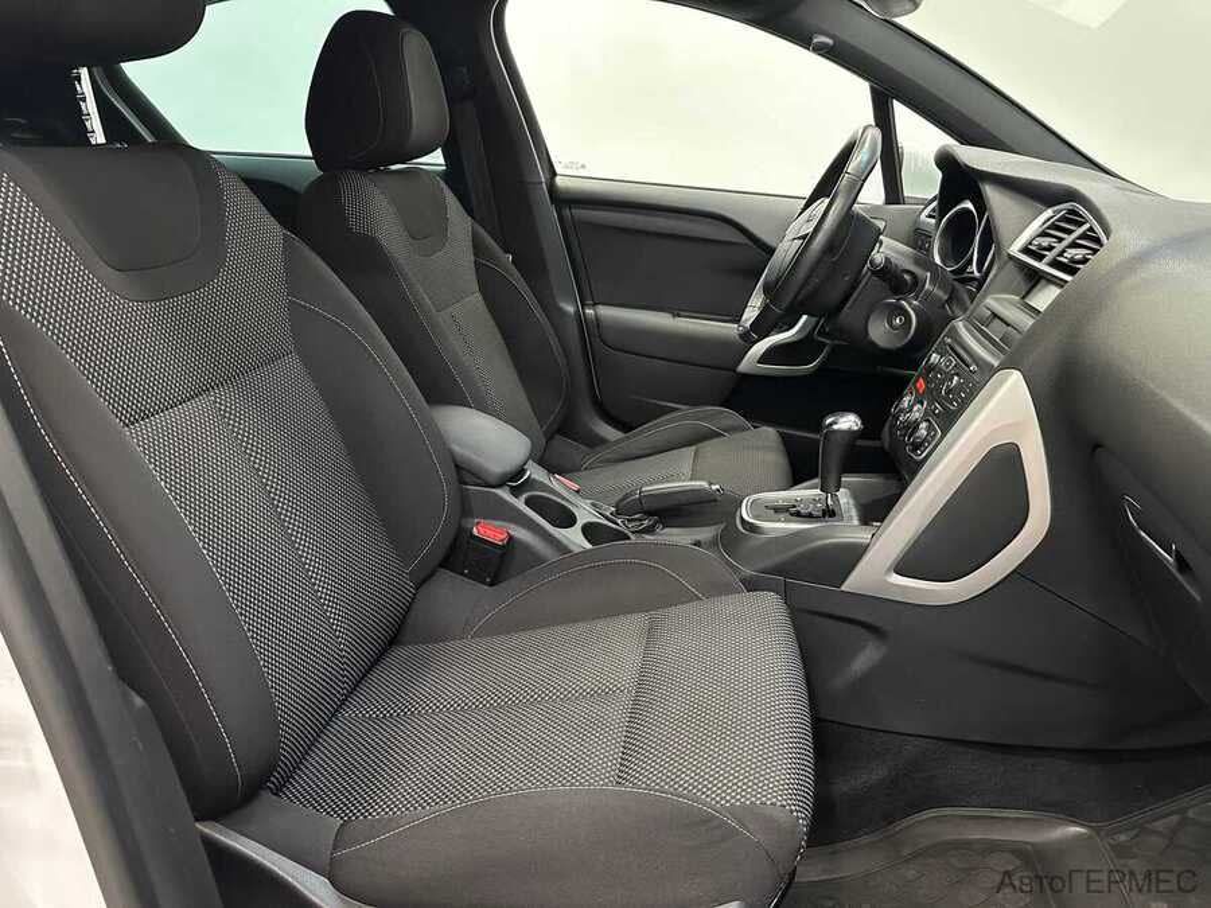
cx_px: 606
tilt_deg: -19.9
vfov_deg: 56.8
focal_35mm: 24
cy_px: 454
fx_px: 840
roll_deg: -0.5
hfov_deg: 71.6
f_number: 1.78
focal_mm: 6.86
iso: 640
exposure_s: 1/33
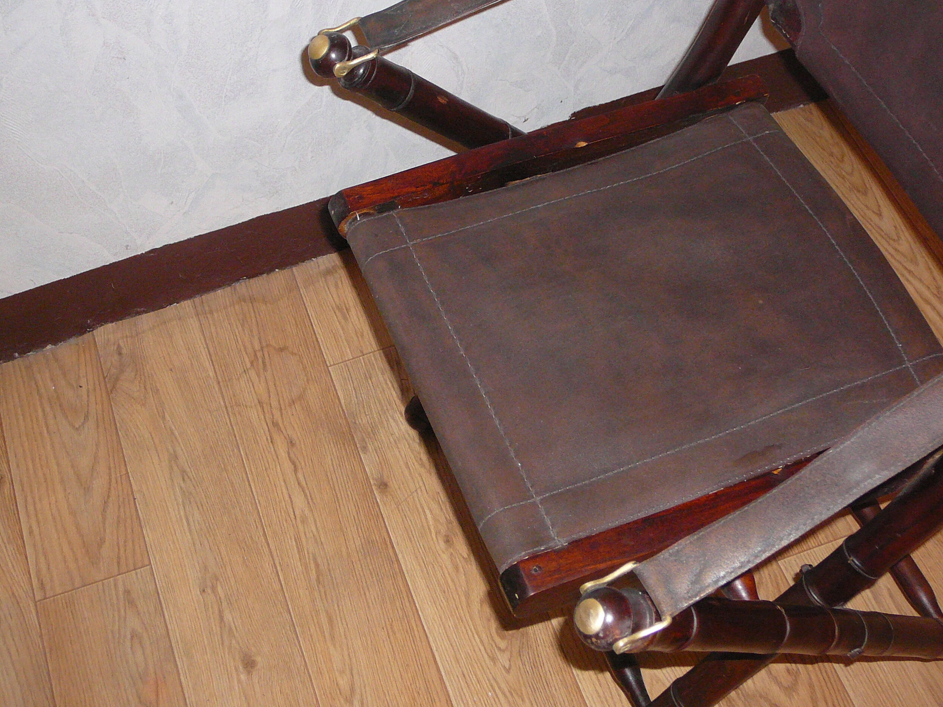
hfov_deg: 38.2
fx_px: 1362
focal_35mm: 50
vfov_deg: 29.1
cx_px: 477
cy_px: 350
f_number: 3.4
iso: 250
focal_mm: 7.3
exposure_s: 1/30
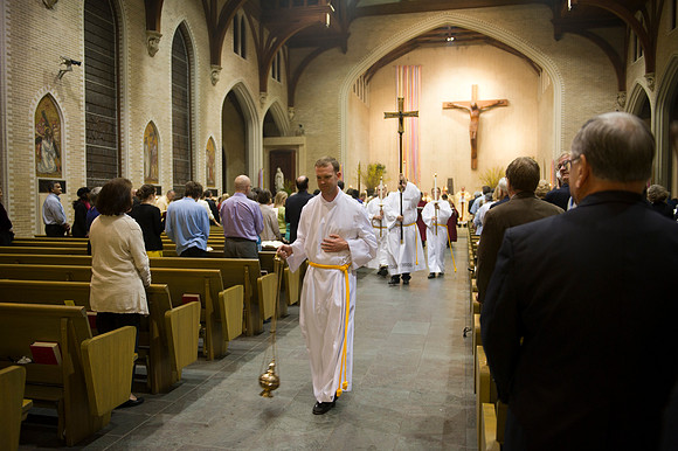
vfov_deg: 44.9
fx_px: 546
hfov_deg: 63.7
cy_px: 226
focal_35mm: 29
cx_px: 339
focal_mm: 29
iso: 1000
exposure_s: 1/60
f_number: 2.8
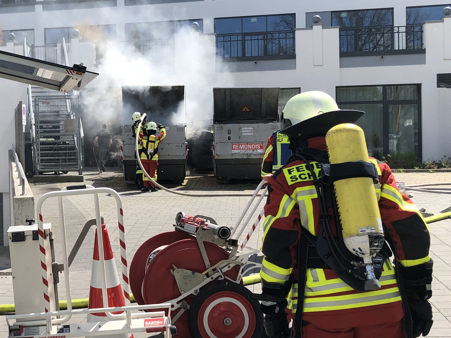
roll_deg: +0.5
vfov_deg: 26.5
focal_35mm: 55
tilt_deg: +0.3
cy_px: 151
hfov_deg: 33.5
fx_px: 716
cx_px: 68
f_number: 1.8
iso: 20
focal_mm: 3.99
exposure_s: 1/1412
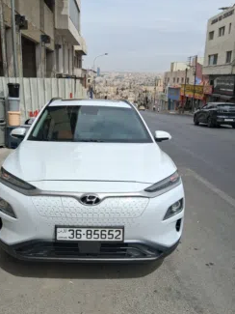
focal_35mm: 32
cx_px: 91
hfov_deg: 43.9
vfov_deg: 56.8
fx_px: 289
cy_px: 161
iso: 25
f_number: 1.8
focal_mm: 3.98
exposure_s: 1/901
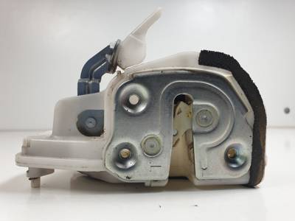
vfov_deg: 53.1
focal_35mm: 26
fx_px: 222
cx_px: 148
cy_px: 110
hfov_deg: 67.3
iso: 50
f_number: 2.4
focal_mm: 4.3
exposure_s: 1/125
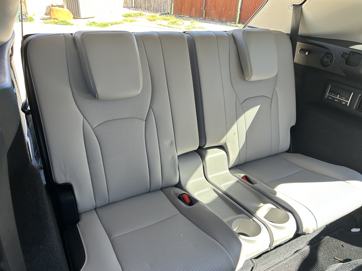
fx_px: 272
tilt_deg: -30.1
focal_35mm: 26
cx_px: 181
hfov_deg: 67.3
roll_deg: -3.5
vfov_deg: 53.1
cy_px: 136
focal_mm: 5.7
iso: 50
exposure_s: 1/171
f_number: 1.5
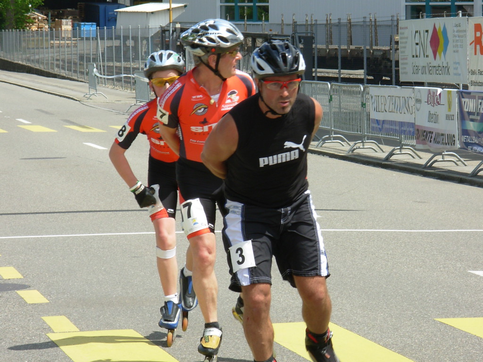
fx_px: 2651
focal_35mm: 190
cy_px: 181
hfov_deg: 10.4
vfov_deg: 7.8
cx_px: 242
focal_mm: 31.4
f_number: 8.4
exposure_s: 1/157
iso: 50
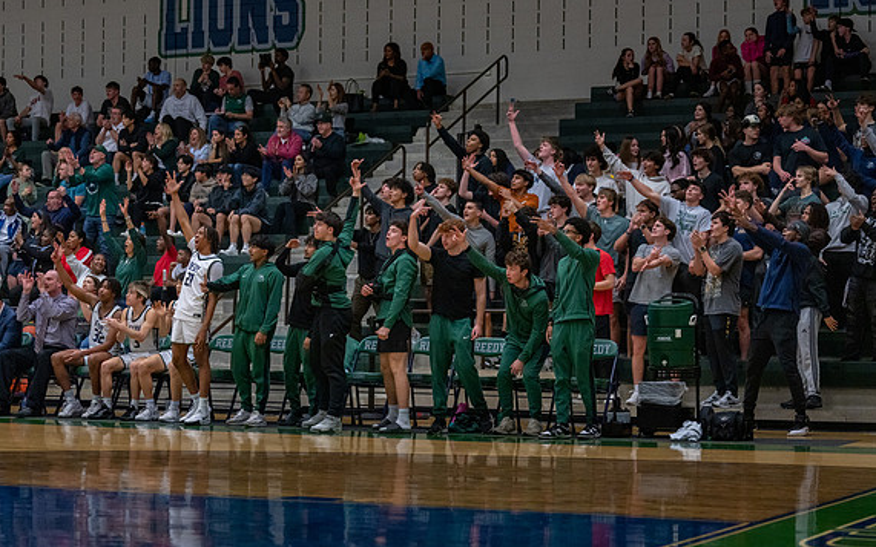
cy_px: 278
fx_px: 1910
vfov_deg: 16.3
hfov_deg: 25.8
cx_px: 393
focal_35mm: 80
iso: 3200
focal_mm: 70
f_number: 2.8
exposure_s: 1/1000
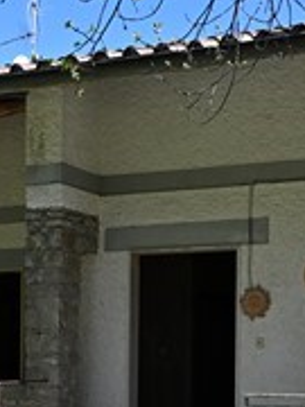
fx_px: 905
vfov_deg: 24.6
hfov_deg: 18.9
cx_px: 249
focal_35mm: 77
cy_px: 363
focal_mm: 12
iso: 100
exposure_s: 1/250
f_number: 5.6
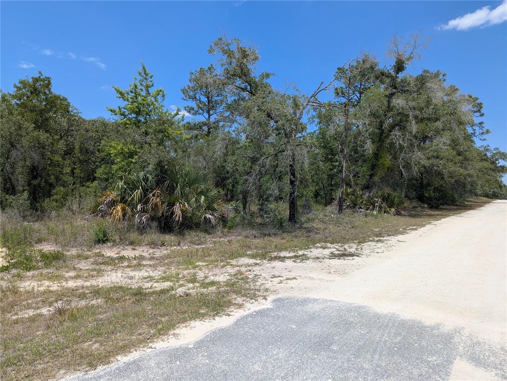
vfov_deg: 56.9
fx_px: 352
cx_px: 254
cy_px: 190
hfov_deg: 71.5
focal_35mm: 24
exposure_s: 1/2762
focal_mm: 6.81
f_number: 1.85
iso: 47
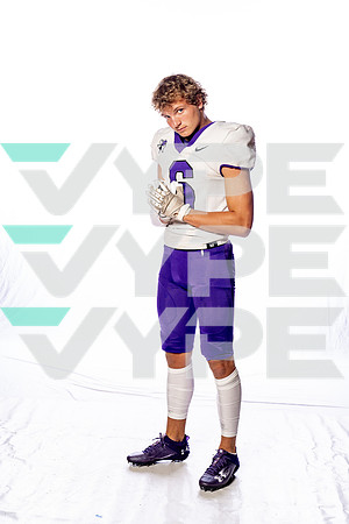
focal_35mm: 54
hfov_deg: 25.1
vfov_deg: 36.9
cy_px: 262
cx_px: 174
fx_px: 785
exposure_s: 1/250
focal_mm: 54
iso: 250
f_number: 5.6
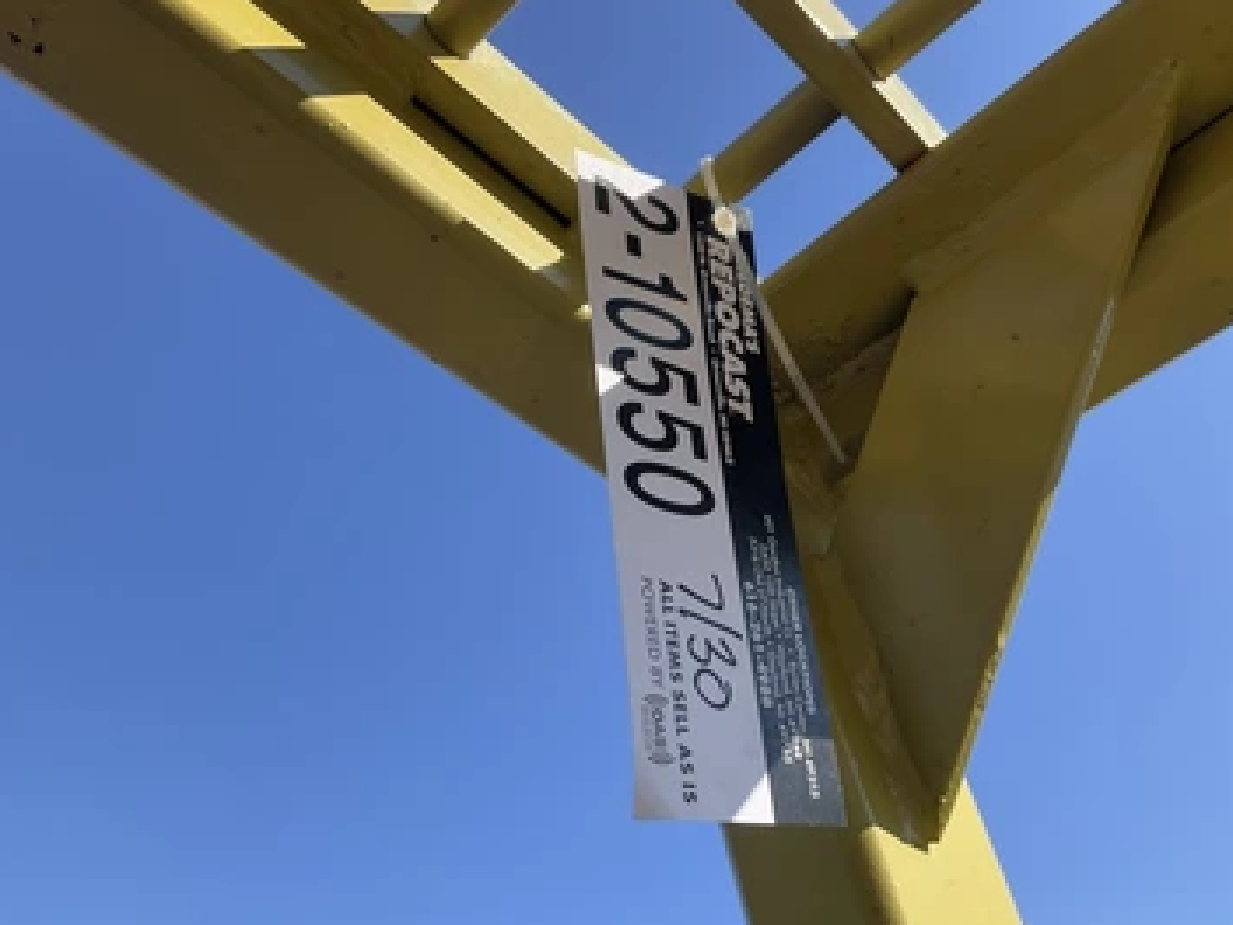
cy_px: 452
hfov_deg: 55.3
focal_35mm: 33
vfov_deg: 42.9
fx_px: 1175
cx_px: 641
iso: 25
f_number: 1.8
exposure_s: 1/944
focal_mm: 3
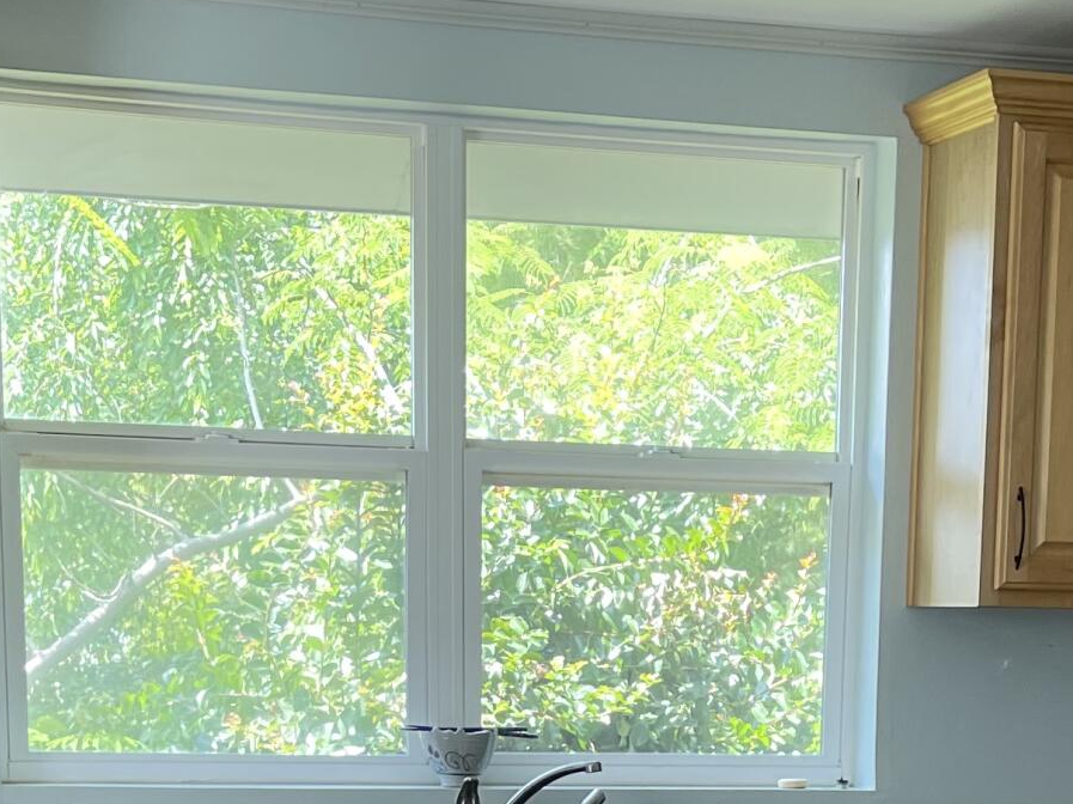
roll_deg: -0.7
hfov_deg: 22.5
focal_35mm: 87
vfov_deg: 15.6
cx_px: 673
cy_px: 1224
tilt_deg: -12.0
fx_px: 2696
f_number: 1.6
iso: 100
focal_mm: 5.1
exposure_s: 1/121
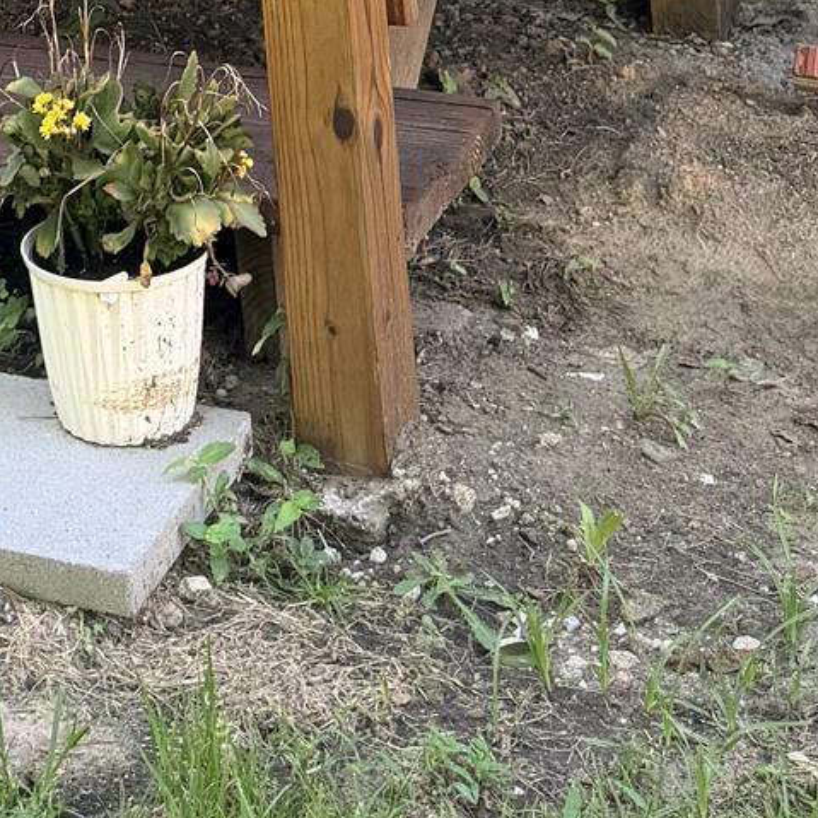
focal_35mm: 102
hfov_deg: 16.6
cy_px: -1081
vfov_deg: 13.2
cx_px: -43
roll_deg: +2.8
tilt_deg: +4.1
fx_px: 2727
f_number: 1.78
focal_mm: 6.76
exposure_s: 1/258
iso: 80
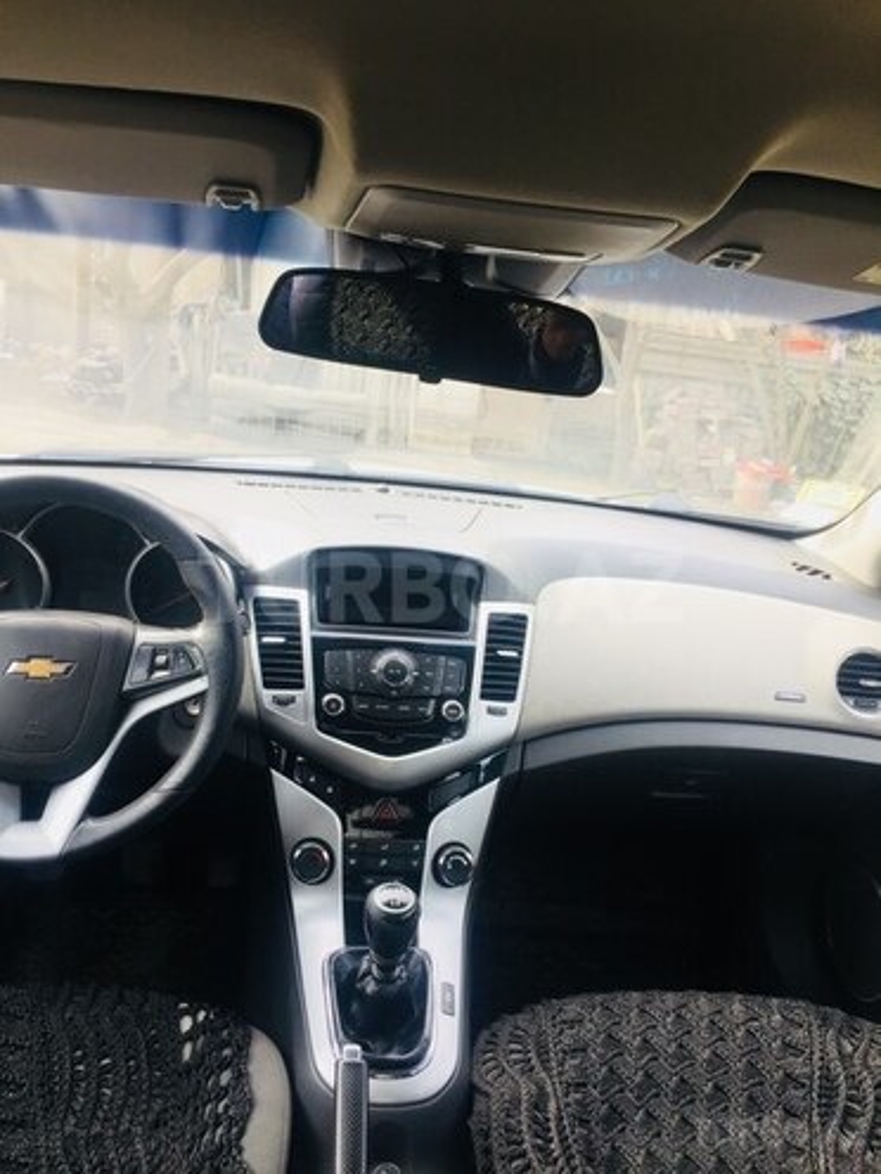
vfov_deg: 61.7
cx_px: 440
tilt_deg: -16.4
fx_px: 984
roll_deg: -6.9
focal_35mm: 29
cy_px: 587
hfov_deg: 48.2
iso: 32
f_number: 2.2
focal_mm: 4.15
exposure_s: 1/140
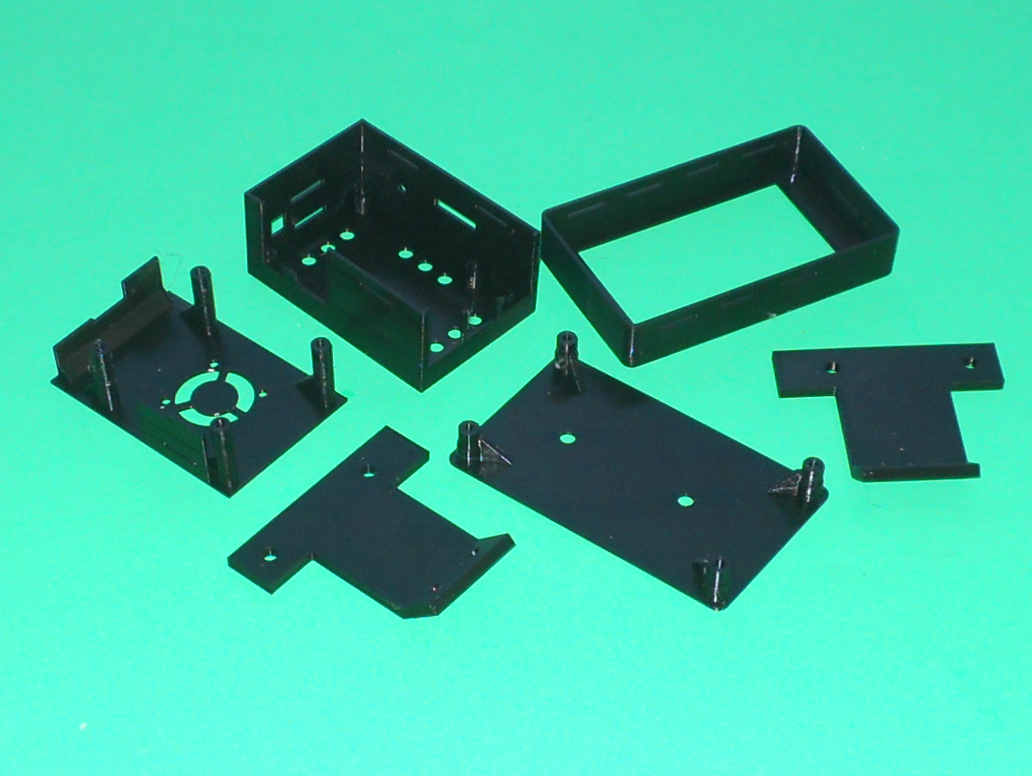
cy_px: 388
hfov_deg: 63.4
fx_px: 835
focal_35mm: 28
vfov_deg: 49.8
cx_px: 516
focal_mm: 5
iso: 100
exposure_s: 1/25
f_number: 2.7
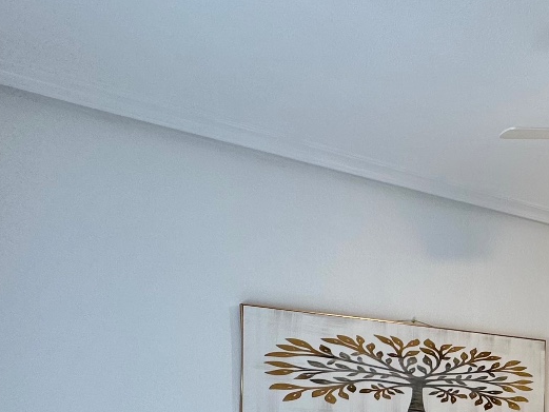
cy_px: 445
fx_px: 682
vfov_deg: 30.4
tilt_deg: +0.2
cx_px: 631
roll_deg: +0.1
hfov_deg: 35.9
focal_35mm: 43
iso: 80
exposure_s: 1/100
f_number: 2.2
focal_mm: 2.22
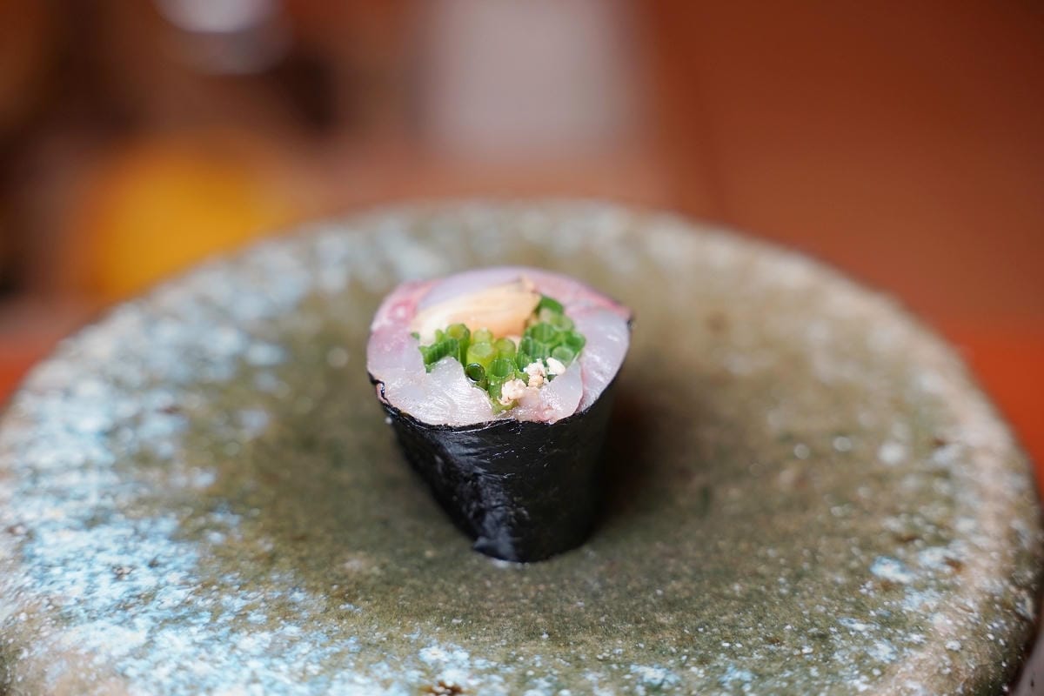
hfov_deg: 27.0
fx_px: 2175
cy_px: 348
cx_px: 522
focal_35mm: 75
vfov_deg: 18.2
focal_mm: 75
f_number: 4
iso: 320
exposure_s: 1/80
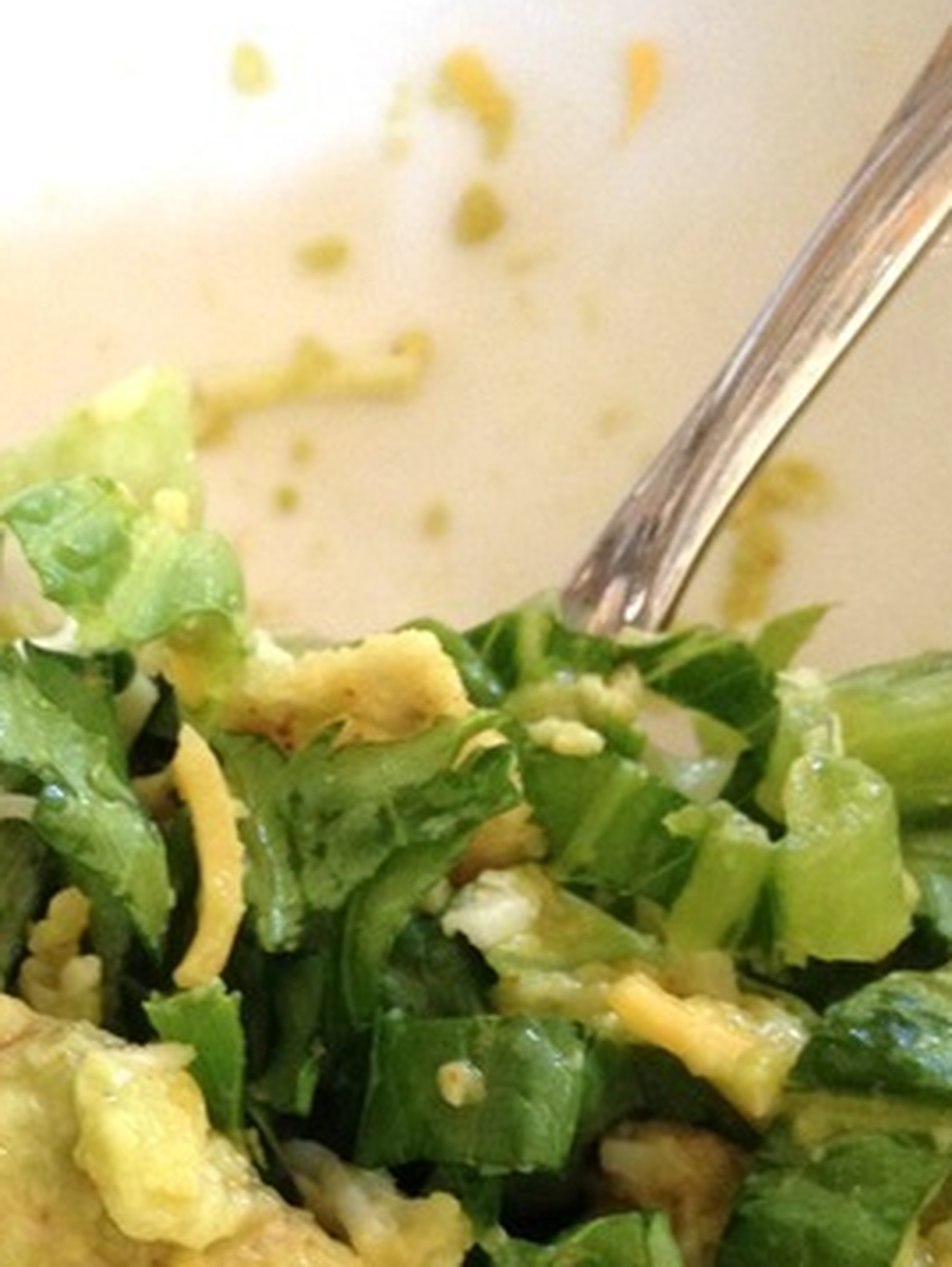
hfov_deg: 19.2
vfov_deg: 24.7
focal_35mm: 75
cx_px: 39
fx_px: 2747
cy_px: 1271
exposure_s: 1/20
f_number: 2.4
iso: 160
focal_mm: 4.28
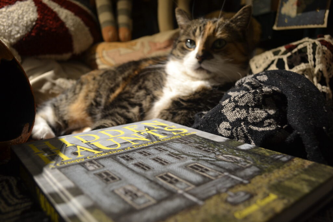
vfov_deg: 43.6
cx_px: 166
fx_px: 278
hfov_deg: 61.9
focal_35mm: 30
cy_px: 111
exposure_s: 1/30
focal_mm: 20
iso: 400
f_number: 3.8
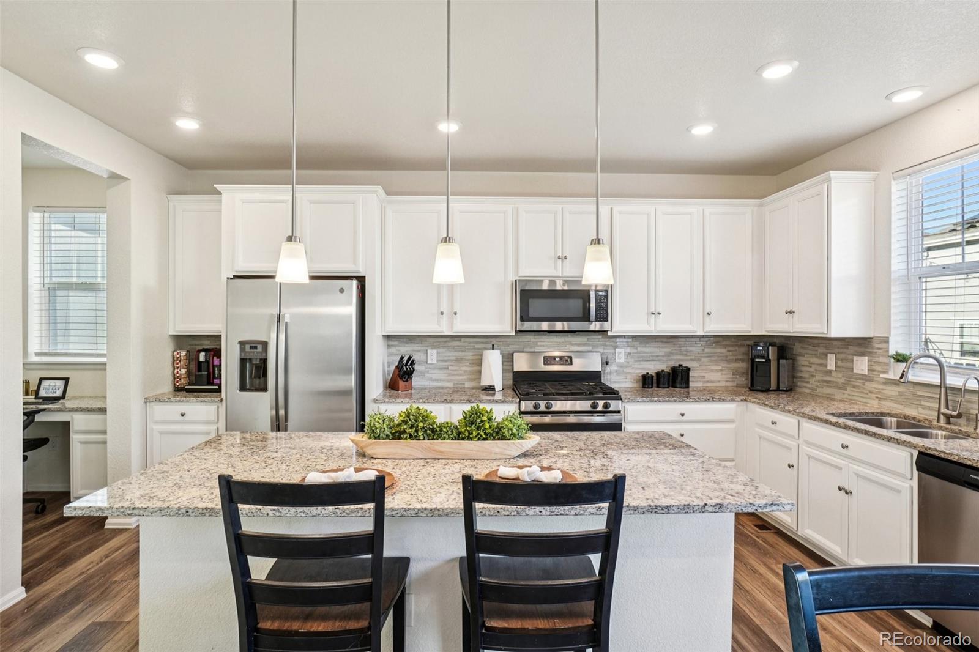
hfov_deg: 90.0
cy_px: 326
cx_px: 490
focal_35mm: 18
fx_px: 489
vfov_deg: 67.4
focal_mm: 12
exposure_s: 1/20
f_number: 8
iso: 400
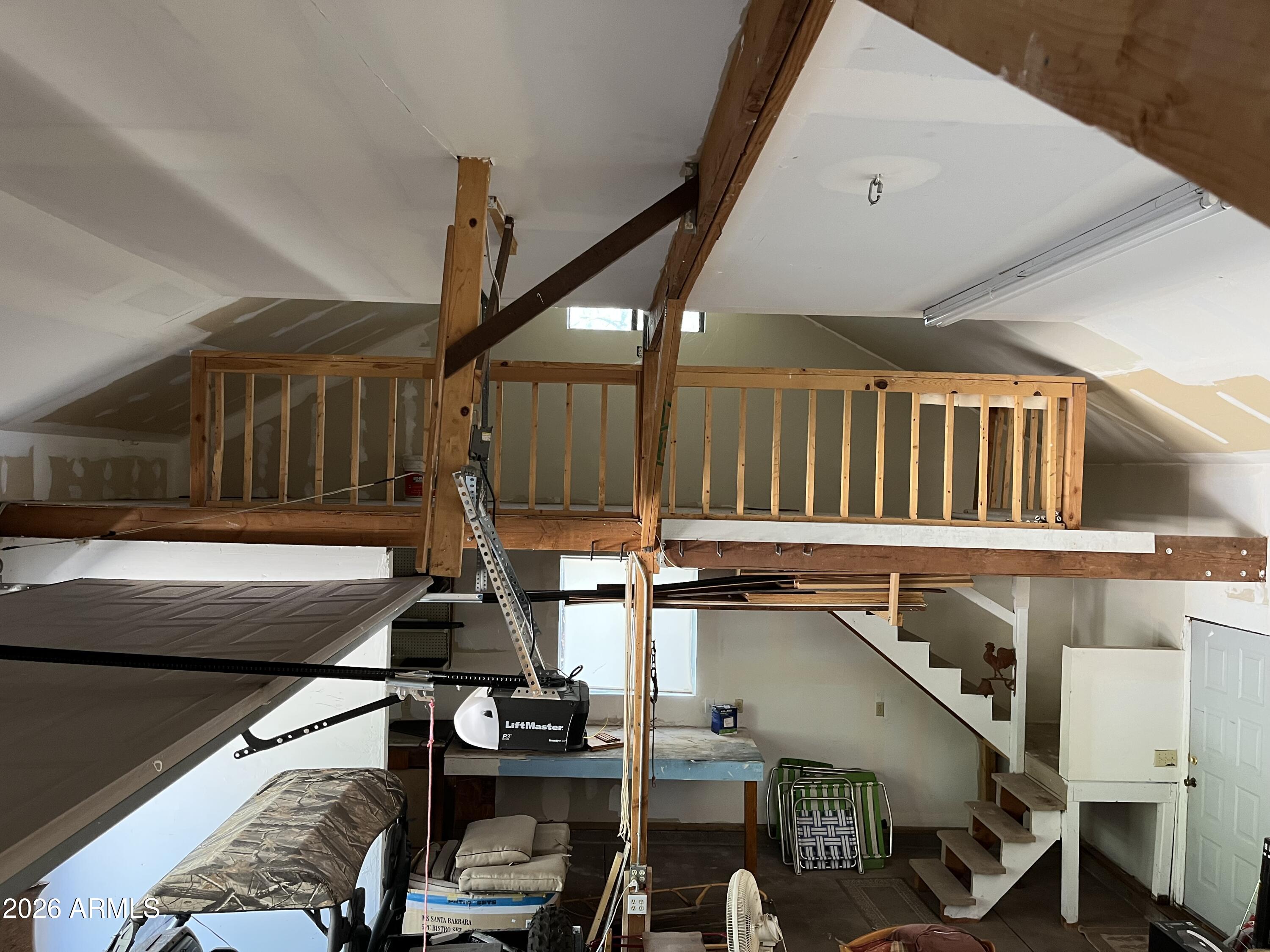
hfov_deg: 67.3
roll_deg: -1.5
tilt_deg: +0.1
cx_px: 635
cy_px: 476
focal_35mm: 26
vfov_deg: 53.1
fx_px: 954
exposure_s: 1/60
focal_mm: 5.1
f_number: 1.6
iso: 200
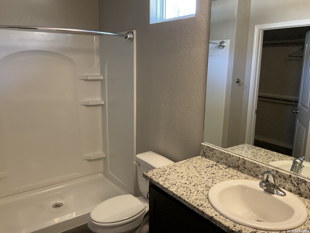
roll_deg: -0.5
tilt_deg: -11.0
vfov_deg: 48.2
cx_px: 155
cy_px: 116
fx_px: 260
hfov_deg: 61.7
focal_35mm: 29
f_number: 1.8
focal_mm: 3
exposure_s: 1/60
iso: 200
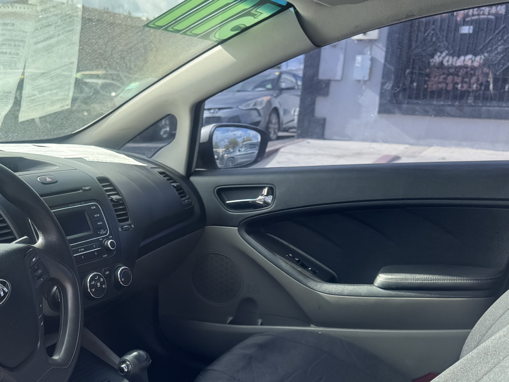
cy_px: 271
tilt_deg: -16.7
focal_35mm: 44
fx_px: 647
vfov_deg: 32.4
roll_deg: -1.0
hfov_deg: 41.6
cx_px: 123
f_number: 1.78
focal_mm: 6.76
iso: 80
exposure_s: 1/747
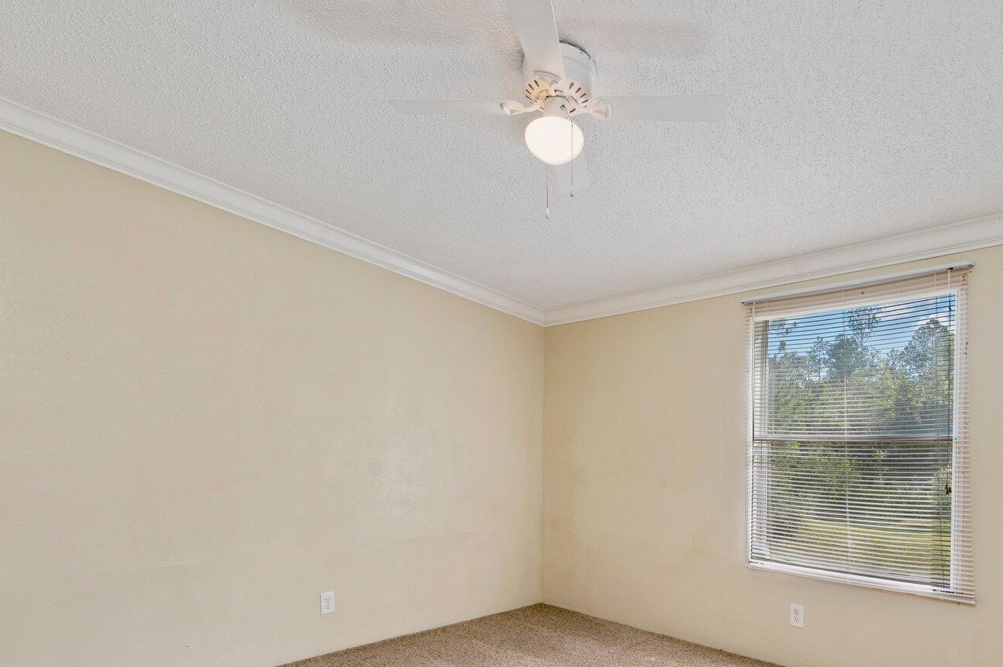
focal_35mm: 22
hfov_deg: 77.8
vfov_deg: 55.9
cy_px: 445
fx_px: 613
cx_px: 599
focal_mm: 14
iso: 200
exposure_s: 1/25
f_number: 9
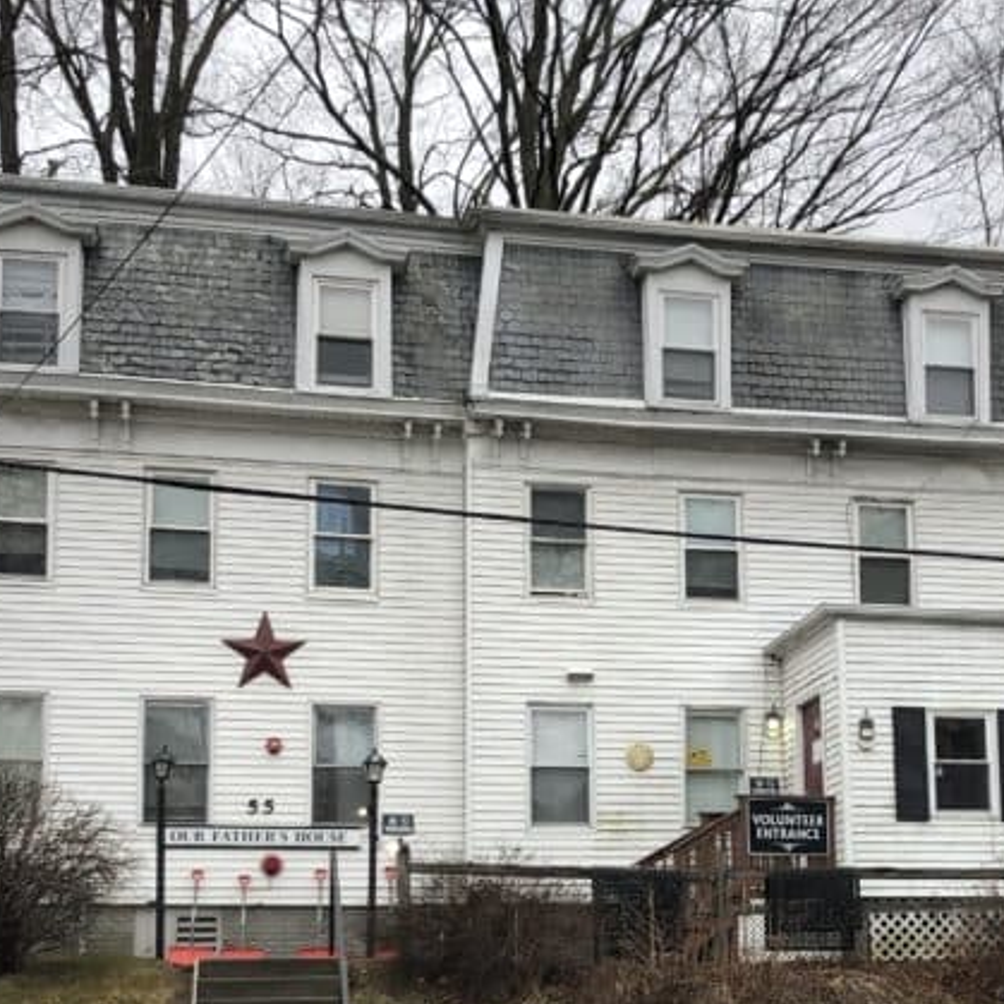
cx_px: 664
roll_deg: +1.2
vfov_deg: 28.4
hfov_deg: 28.9
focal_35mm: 59
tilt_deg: +7.7
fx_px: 1936
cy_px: 819
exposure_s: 1/390
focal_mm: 3.99
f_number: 1.8
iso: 20
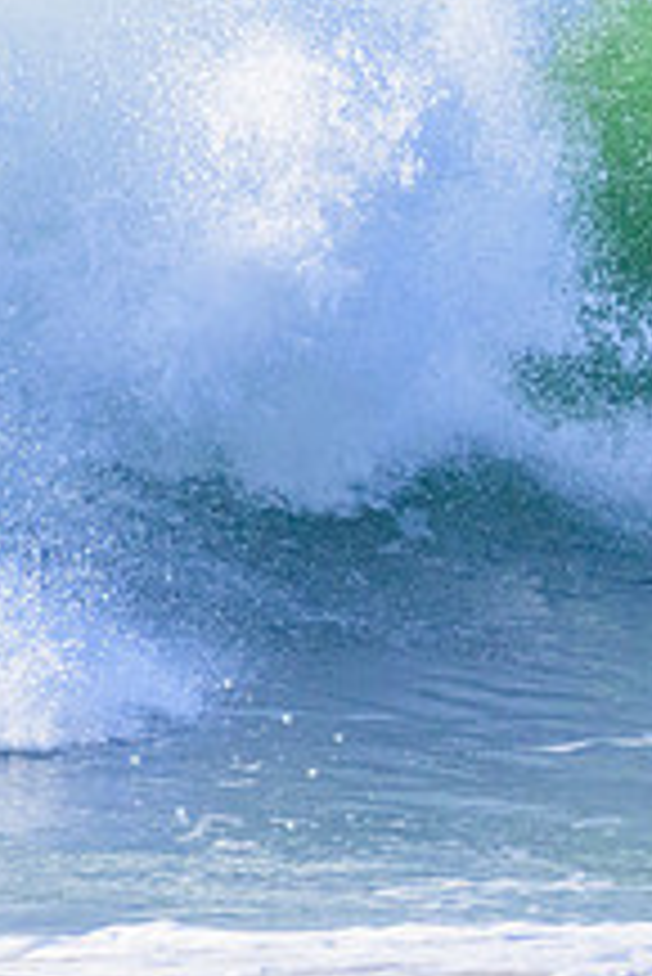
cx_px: 1169
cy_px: 236
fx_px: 57877
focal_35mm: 2134
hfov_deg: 0.6
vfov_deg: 1.0
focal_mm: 800
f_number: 11
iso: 2500
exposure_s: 1/2000
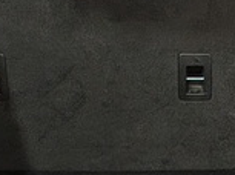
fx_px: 1090
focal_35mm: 161
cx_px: 200
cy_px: 189
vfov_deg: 9.1
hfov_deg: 12.2
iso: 29
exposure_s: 1/164
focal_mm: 4.53
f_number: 1.7
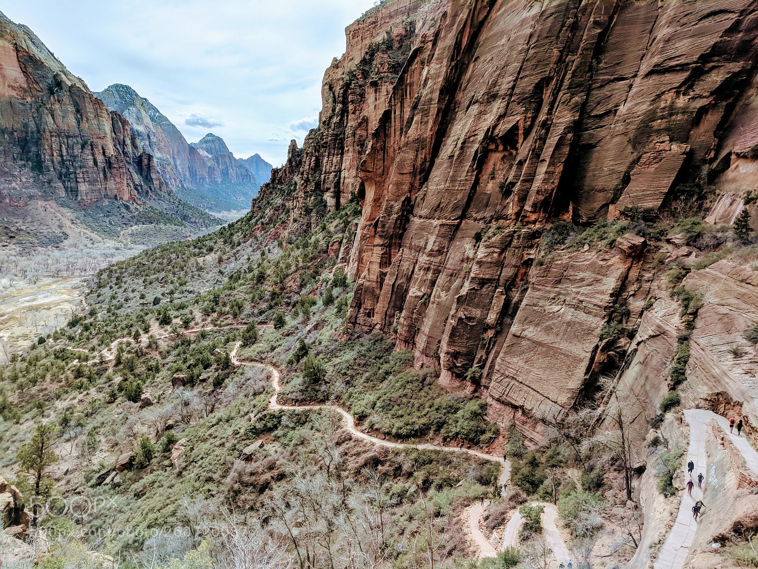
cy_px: 284
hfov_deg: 67.3
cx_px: 379
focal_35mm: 26
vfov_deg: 53.1
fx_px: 569
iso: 50
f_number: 2
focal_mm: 4.67
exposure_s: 1/2660
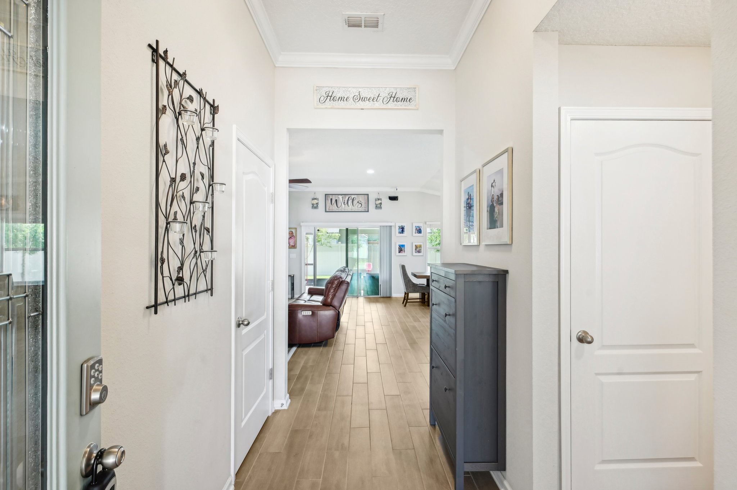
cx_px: 368
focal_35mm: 16
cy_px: 245
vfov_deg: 72.0
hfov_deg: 95.0
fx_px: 338
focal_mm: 16.5
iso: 400
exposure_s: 1/10
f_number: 8
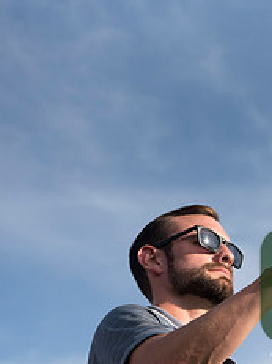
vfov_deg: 13.1
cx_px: 379
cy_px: 302
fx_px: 1573
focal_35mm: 150
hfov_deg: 9.7
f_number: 5.6
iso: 800
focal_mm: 62
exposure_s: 1/4000
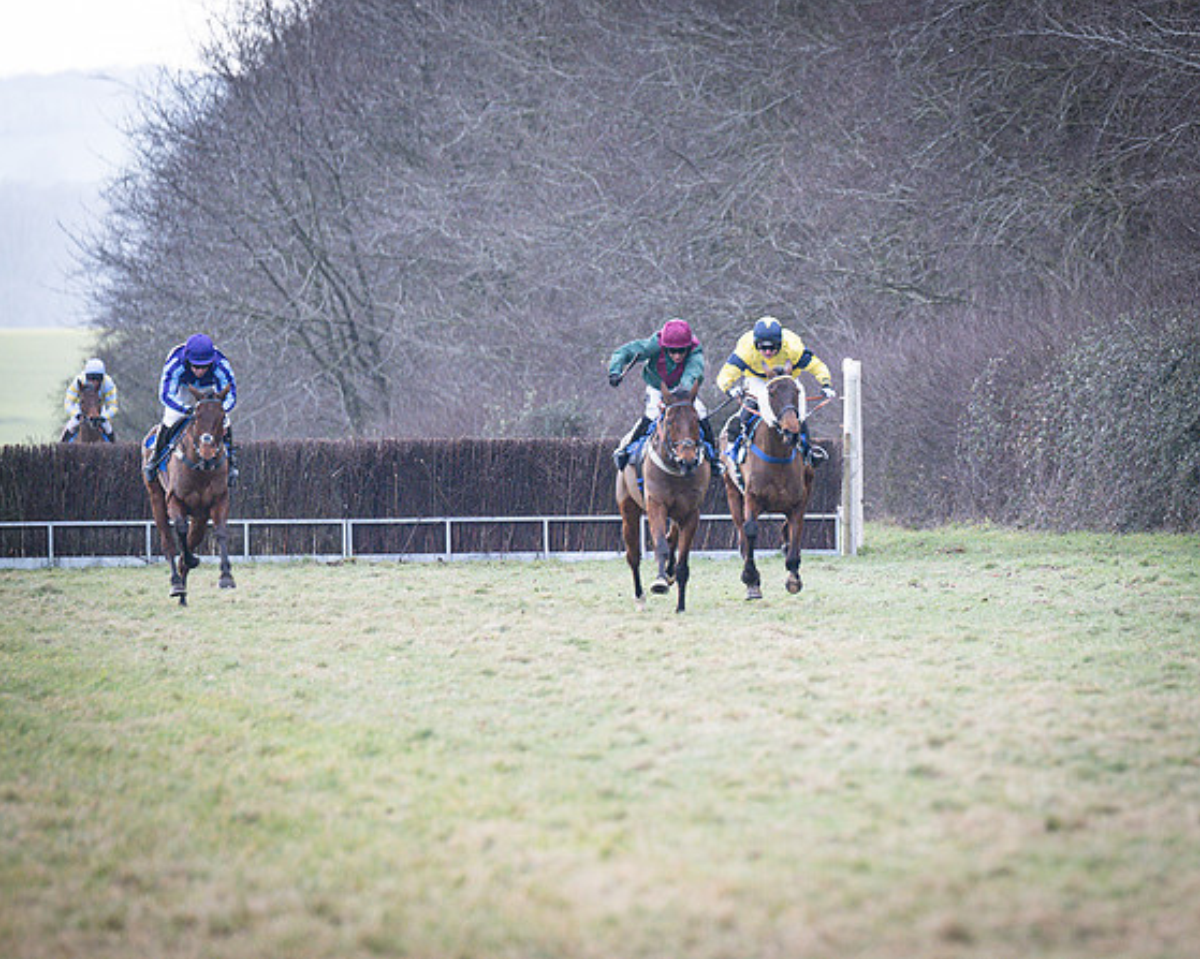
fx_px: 15518
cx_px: 1005
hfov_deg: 4.4
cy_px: 667
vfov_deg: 3.5
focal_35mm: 437
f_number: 2.8
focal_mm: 185
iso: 400
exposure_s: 1/1600
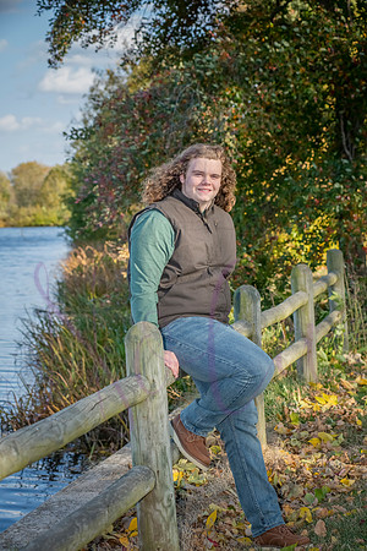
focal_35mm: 86
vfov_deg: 23.6
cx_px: 184
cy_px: 276
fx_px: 1315
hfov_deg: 15.9
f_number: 6.3
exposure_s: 1/800
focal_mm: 86
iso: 640
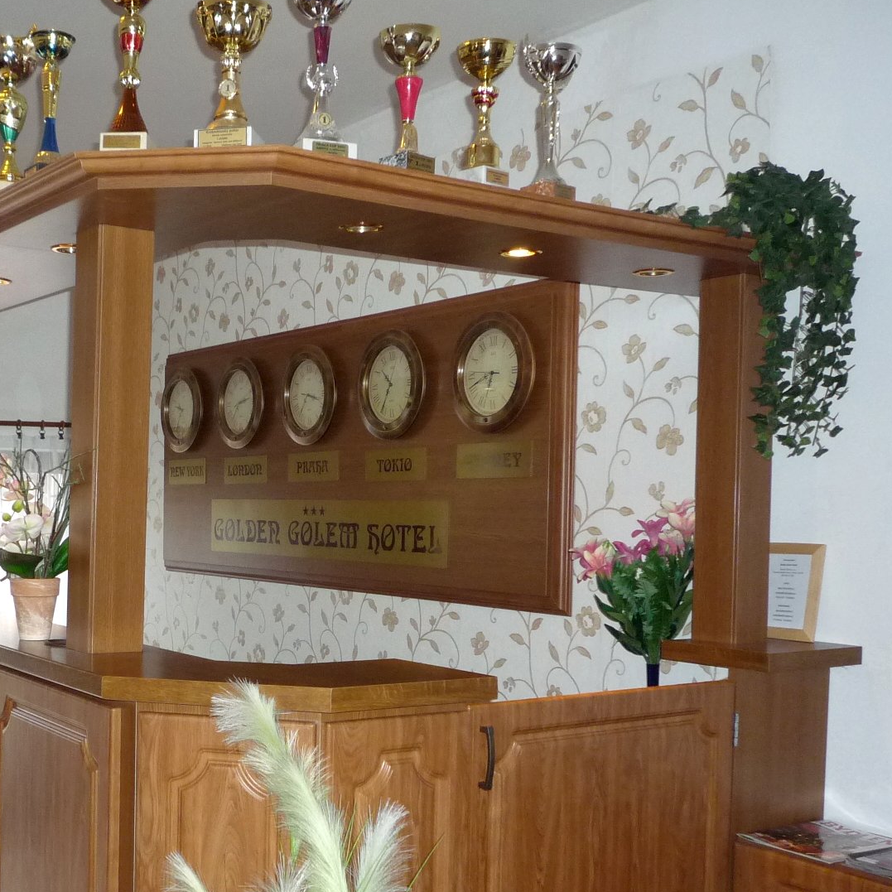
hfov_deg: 38.8
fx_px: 1224
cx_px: 205
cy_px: 544
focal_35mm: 42
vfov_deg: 39.8
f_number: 2.8
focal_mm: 4.4
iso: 250
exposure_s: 1/30
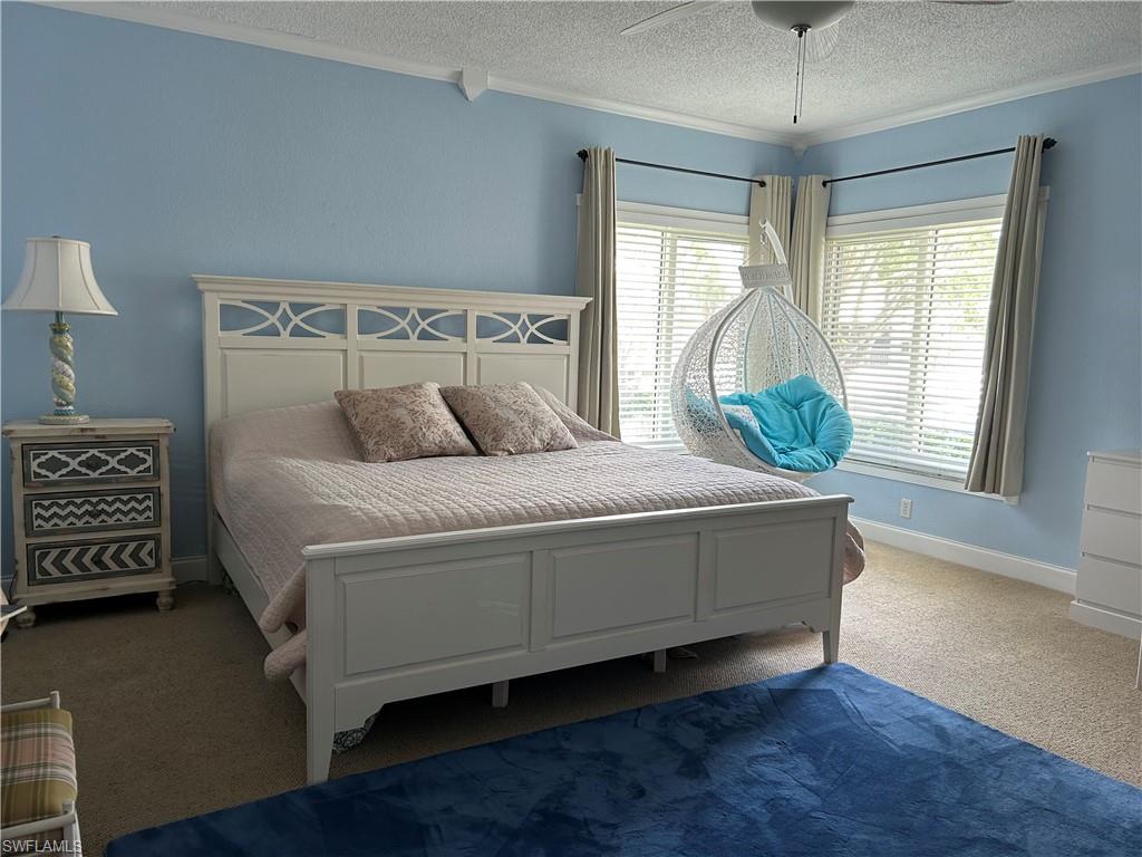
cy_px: 428
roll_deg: -1.3
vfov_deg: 53.1
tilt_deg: -7.0
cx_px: 571
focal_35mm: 26
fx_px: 858
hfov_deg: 67.3
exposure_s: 1/121
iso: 64
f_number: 1.5
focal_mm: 5.7
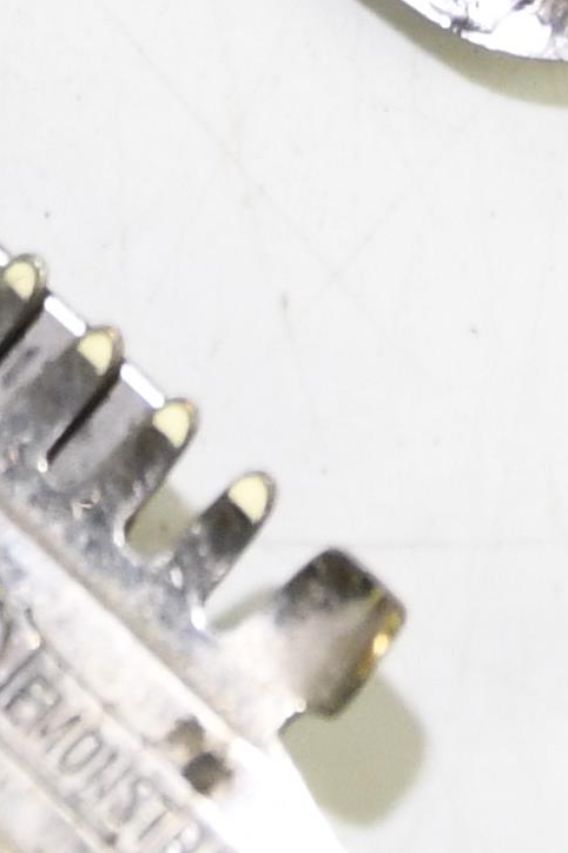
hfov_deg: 2.5
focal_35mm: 554
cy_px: -1962
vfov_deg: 3.6
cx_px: 338
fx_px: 13123
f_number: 10
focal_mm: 48
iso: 1250
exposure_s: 1/160
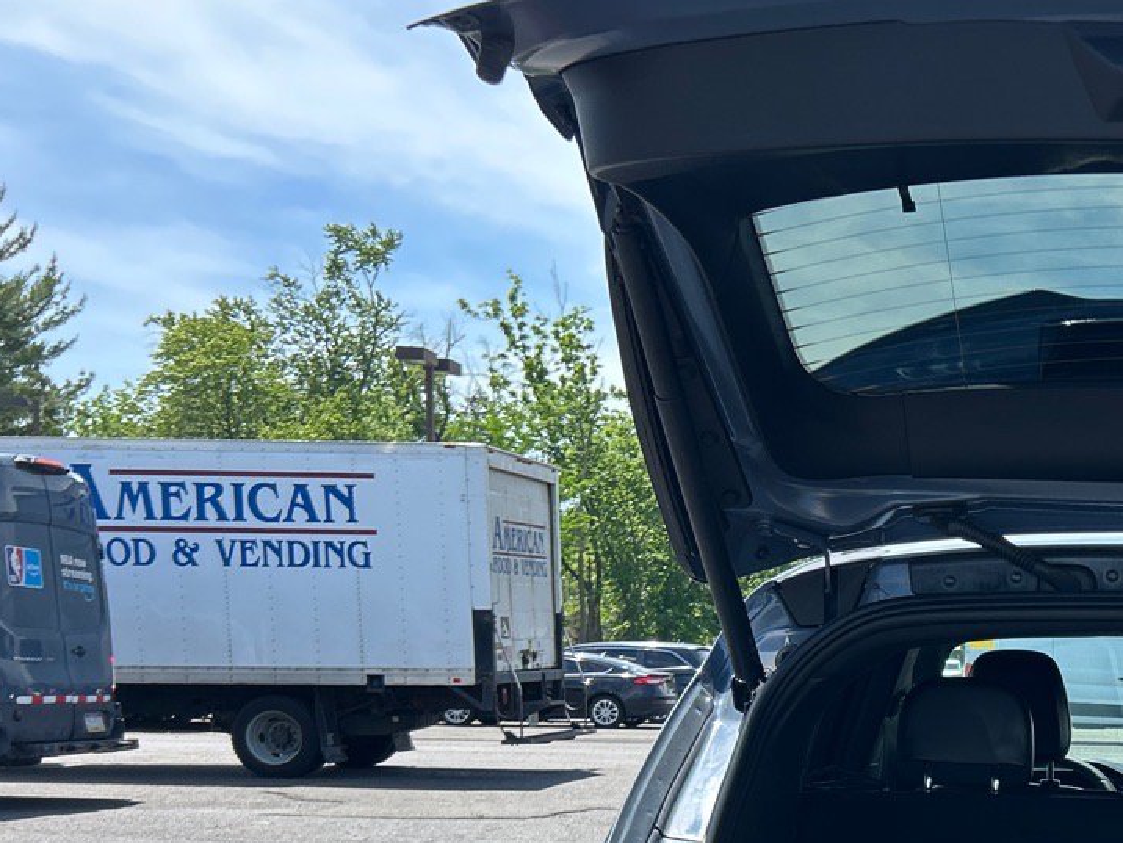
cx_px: 1248
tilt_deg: -5.4
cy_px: 863
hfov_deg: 29.7
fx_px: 1882
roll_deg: -2.3
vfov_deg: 24.0
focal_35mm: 58
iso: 50
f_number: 1.5
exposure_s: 1/1449
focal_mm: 5.7
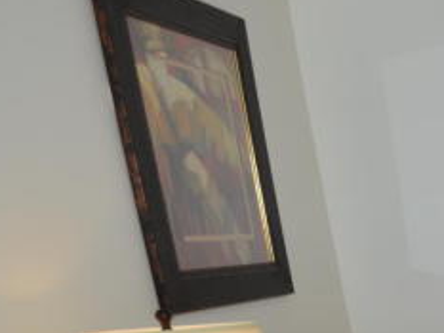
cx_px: 890
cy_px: 538
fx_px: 975
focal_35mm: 76
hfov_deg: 17.8
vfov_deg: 17.0
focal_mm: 16
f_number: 4.5
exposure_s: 1/60
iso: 125
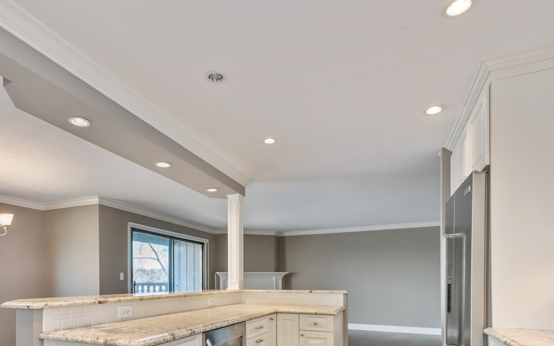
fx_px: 332
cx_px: 229
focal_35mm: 22
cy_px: 280
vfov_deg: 51.4
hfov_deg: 79.0
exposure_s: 1/15
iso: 200
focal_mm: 14
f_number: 9.5
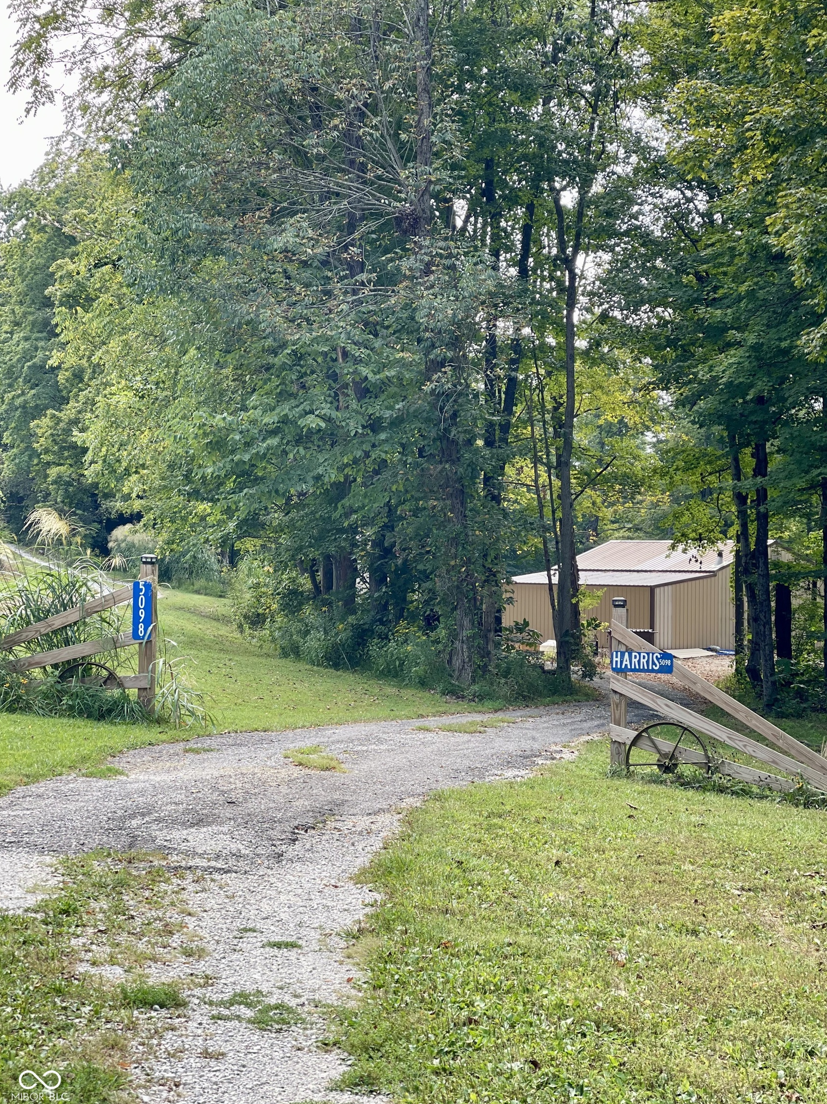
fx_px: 2071
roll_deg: -0.5
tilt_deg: +0.9
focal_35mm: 65
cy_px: 553
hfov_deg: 22.6
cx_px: 417
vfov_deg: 29.8
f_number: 2.2
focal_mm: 7.5
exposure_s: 1/123
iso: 20
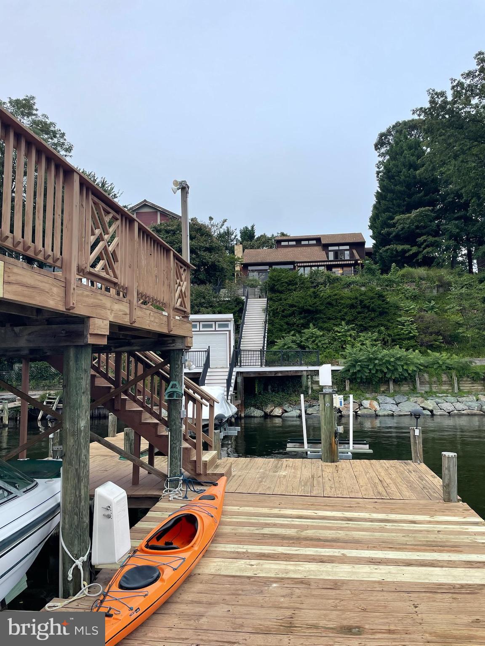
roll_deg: +2.0
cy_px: 323
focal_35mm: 26
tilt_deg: +6.9
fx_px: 486
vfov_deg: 67.3
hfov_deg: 53.1
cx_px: 242
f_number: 1.6
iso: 32
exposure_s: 1/163
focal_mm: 4.2
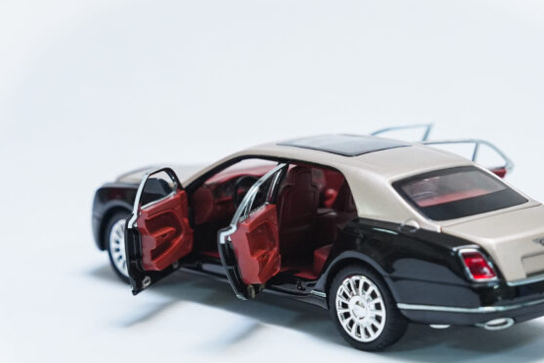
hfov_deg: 17.9
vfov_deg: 12.0
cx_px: 311
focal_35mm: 114
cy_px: 218
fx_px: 1723
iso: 3200
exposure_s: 1/640
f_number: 4.5
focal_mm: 60
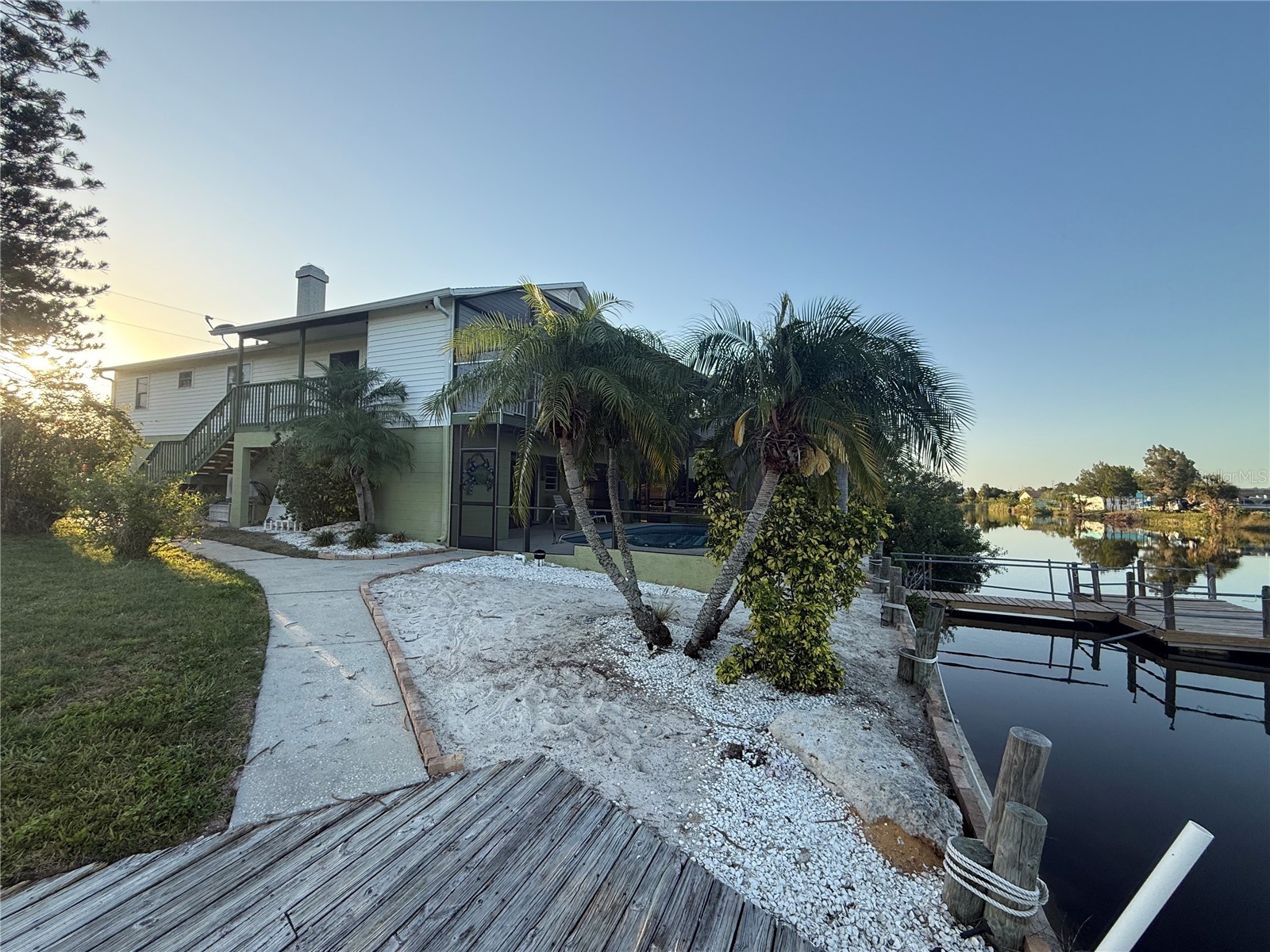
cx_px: 635
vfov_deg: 85.7
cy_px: 476
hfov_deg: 102.1
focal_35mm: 14
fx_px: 514
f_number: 2.2
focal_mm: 2.22
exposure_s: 1/445
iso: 64
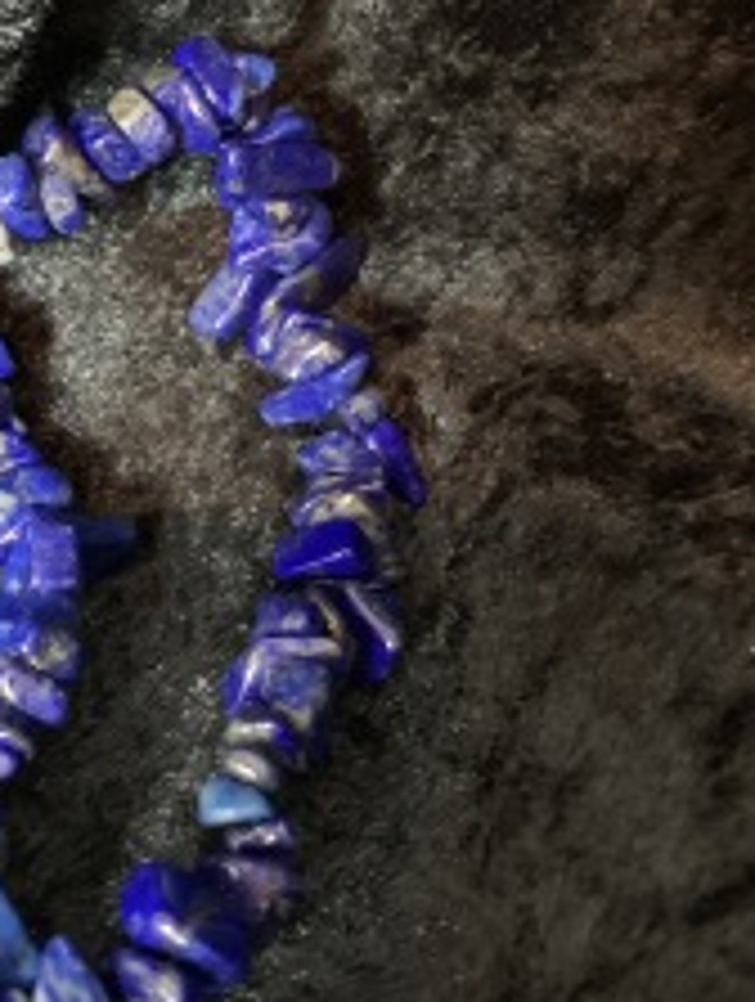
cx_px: 204
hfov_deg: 23.9
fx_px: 1769
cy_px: 350
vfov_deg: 31.4
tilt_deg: -45.2
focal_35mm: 61
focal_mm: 4.25
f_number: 1.8
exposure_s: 1/17
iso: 800
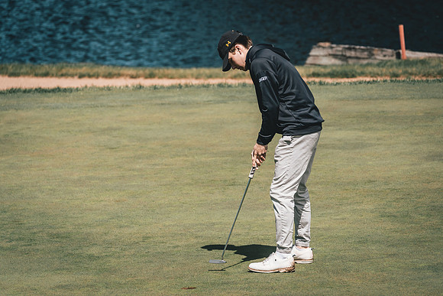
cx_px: 261
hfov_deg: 6.5
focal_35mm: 315
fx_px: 3881
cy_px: 145
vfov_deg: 4.4
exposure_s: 1/3200
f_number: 6.3
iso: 640
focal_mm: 264
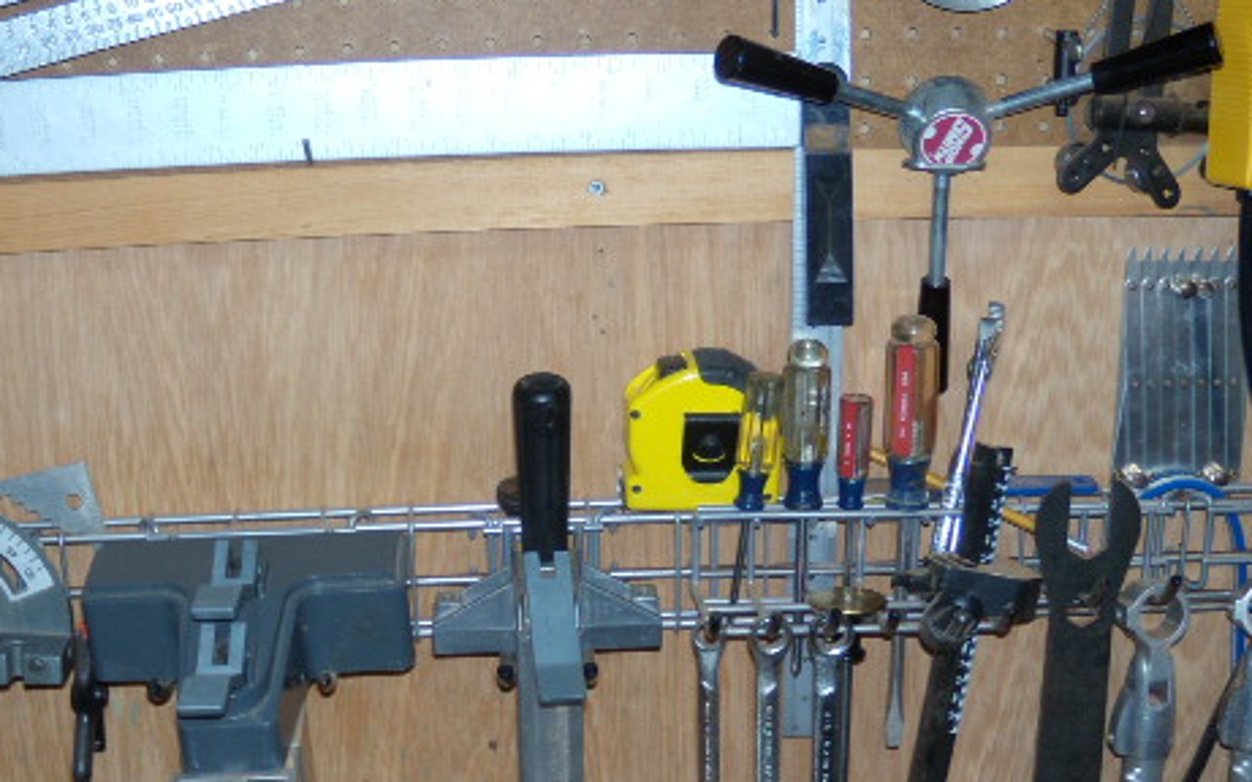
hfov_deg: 38.2
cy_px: 616
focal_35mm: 53
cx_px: 573
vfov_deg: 24.1
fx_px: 1808
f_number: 3.6
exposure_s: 1/30
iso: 80
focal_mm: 6.4
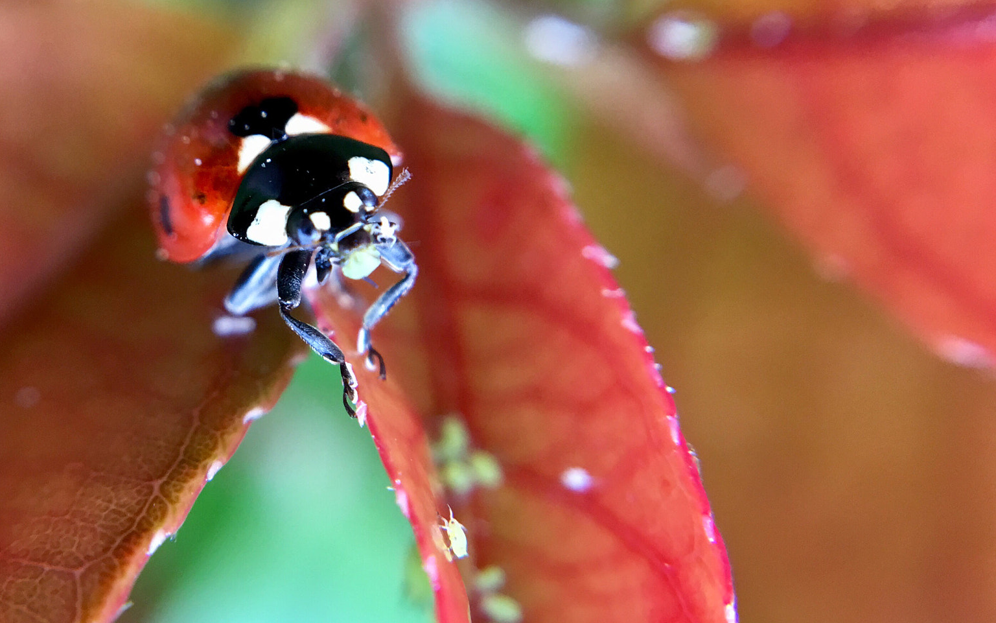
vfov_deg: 39.4
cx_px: 506
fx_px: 869
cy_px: 336
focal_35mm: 32
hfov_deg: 59.6
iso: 40
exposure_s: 1/33
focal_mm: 4.15
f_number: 2.2
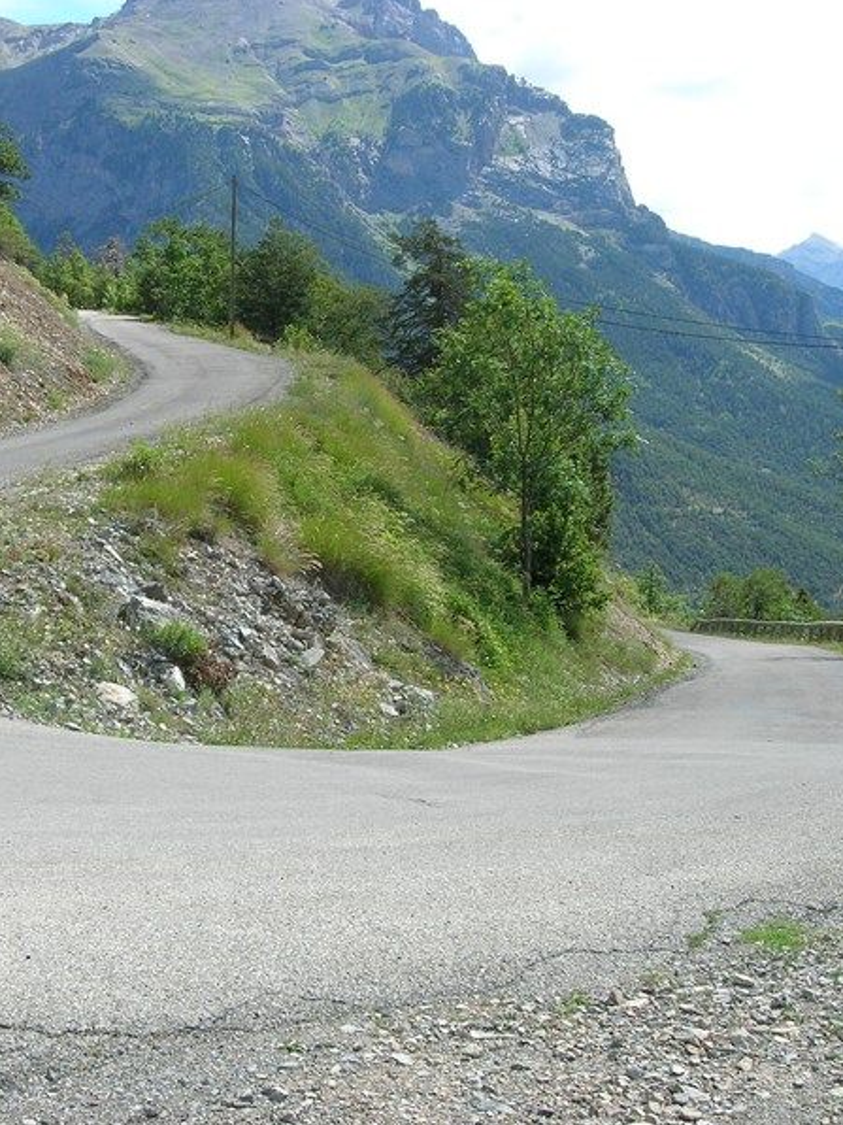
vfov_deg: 37.5
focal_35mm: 51
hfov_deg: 28.3
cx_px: 240
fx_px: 1656
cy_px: 562
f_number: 4.8
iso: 64
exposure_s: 1/272
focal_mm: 7.8
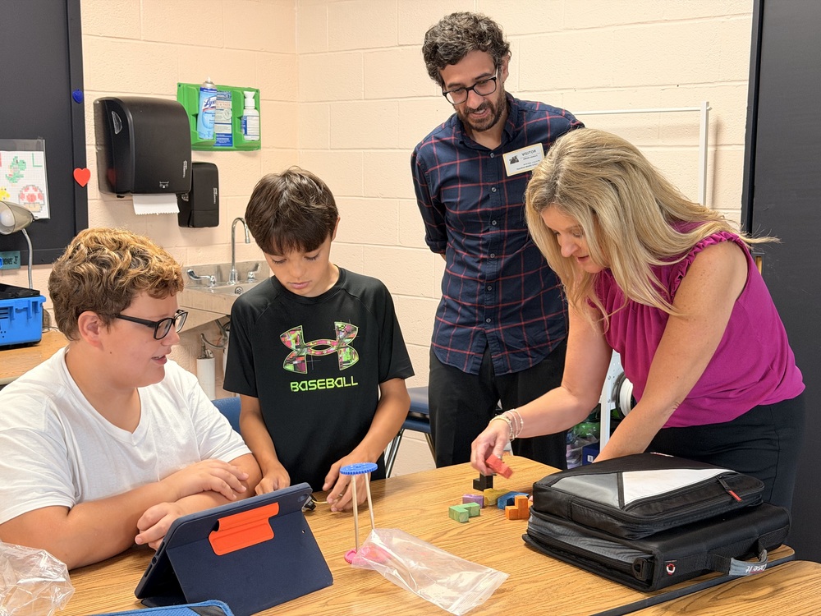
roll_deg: -0.3
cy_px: 308
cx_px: 410
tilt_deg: -8.1
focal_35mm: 48
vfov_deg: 30.3
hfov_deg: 39.7
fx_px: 1138
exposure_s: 1/40
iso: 200
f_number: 1.78
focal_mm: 6.76
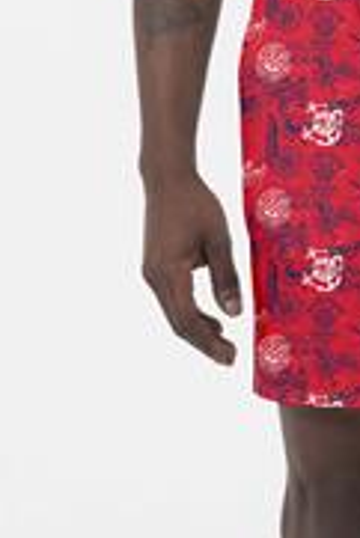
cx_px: 390
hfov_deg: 4.0
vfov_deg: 5.9
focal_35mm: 346
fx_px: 5180
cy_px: -126
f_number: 11
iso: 160
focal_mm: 71.5
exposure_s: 1/160
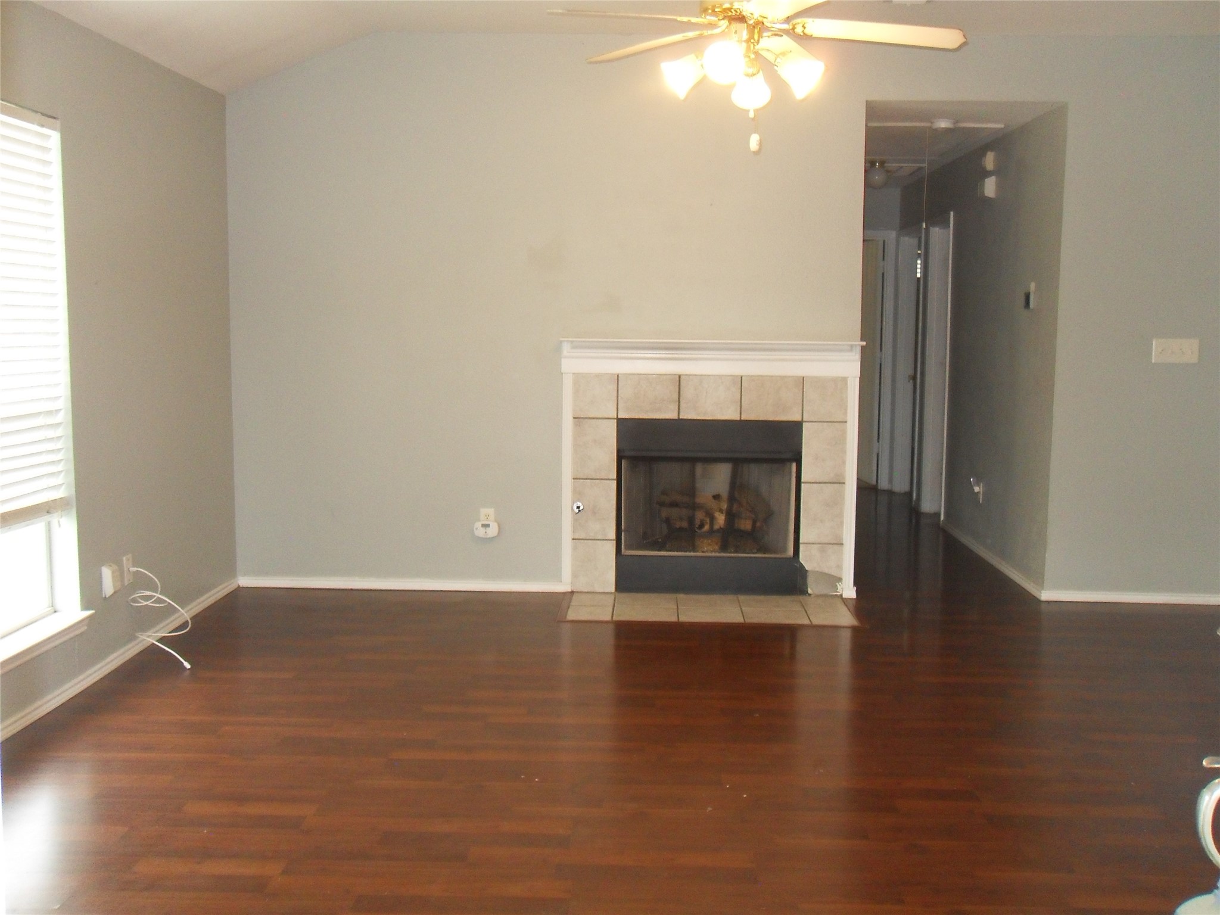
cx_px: 610
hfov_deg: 52.6
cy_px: 458
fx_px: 1234
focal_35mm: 35
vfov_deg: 40.7
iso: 320
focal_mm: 6.3
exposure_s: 1/45
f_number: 3.5
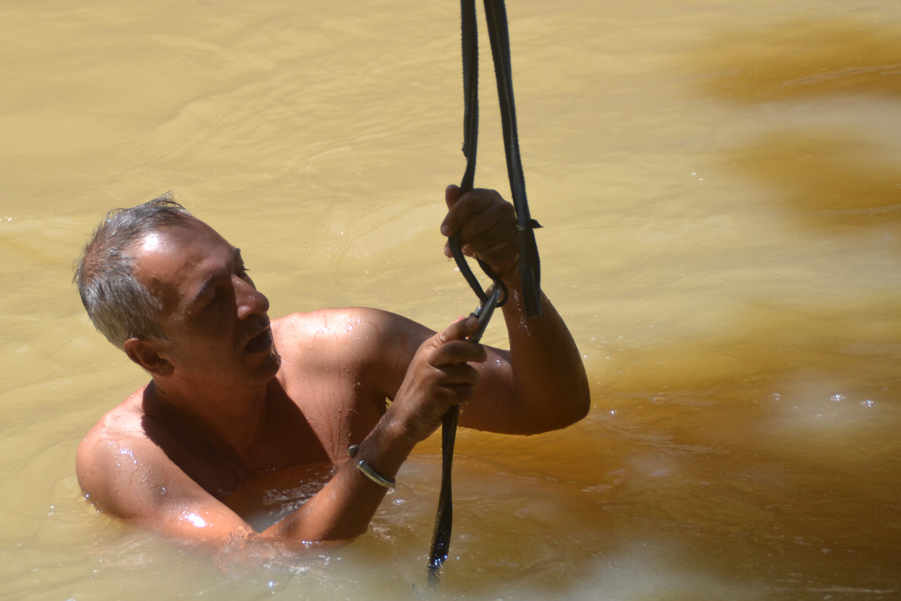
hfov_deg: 12.2
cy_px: 366
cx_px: 377
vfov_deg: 8.2
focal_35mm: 168
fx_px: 4205
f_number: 5.6
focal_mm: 86
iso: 400
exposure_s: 1/800
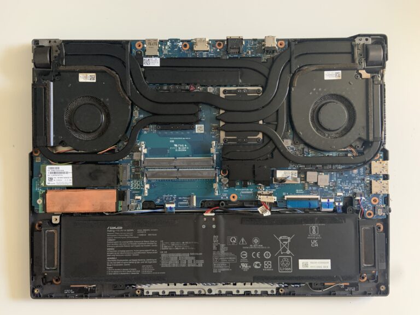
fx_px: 315
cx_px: 210
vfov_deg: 53.1
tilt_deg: -88.6
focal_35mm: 26
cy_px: 158
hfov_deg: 67.3
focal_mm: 4.25
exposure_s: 1/30
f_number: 1.8
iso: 500
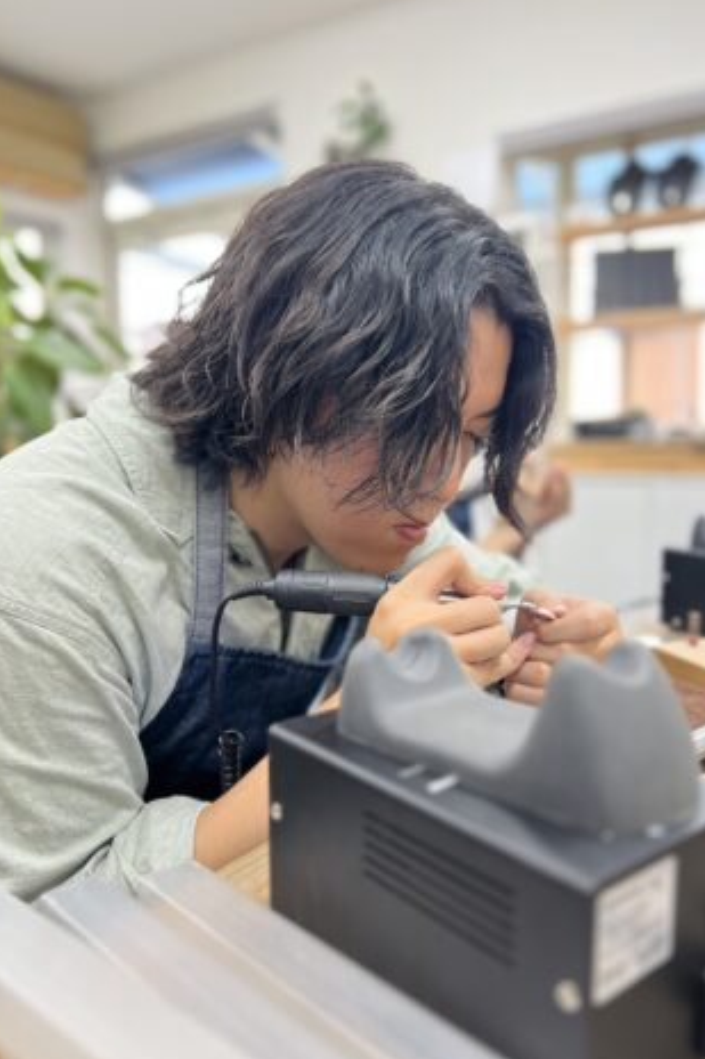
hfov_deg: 46.3
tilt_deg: -5.6
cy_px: 527
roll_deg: +1.2
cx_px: 388
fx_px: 823
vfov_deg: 65.5
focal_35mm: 28
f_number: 1.5
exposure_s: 1/121
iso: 100
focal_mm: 5.7
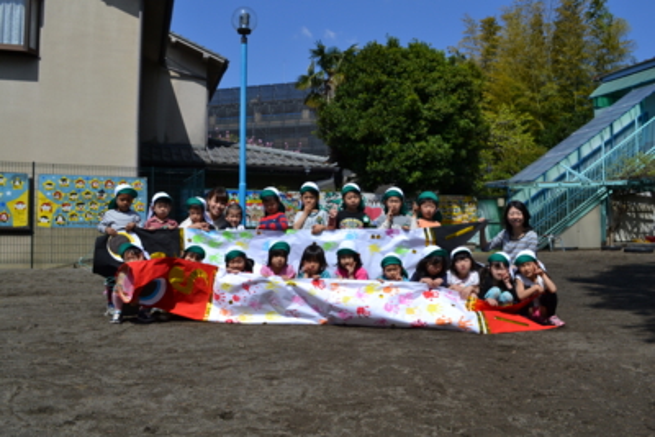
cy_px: 218
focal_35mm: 33
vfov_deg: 40.0
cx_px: 328
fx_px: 601
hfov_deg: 57.2
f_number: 9
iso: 100
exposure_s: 1/320
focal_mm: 22
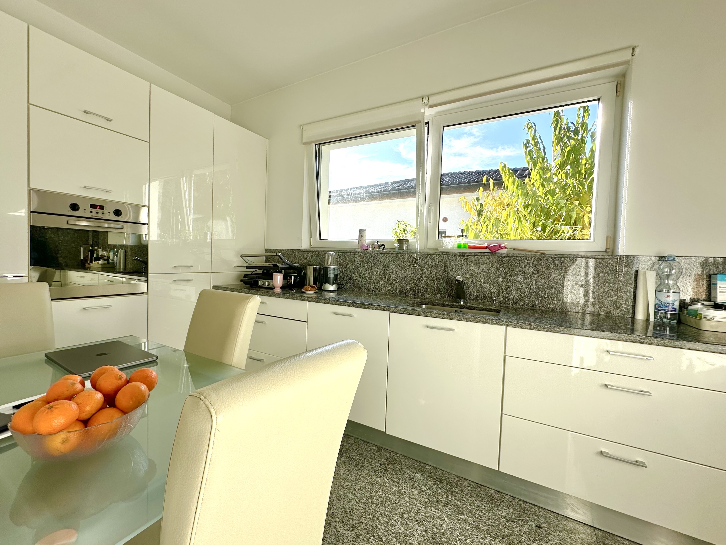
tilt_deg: -2.3
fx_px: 315
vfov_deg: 81.7
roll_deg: -1.3
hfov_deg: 98.1
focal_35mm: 15
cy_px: 270
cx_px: 341
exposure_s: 1/461
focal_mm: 2.22
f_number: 2.2
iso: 40
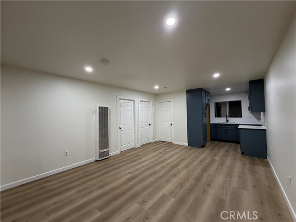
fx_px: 120
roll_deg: +0.9
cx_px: 148
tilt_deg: +1.5
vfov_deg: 85.7
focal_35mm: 14
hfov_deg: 102.1
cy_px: 111
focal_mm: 2.22
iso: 400
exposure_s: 1/60
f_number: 2.2
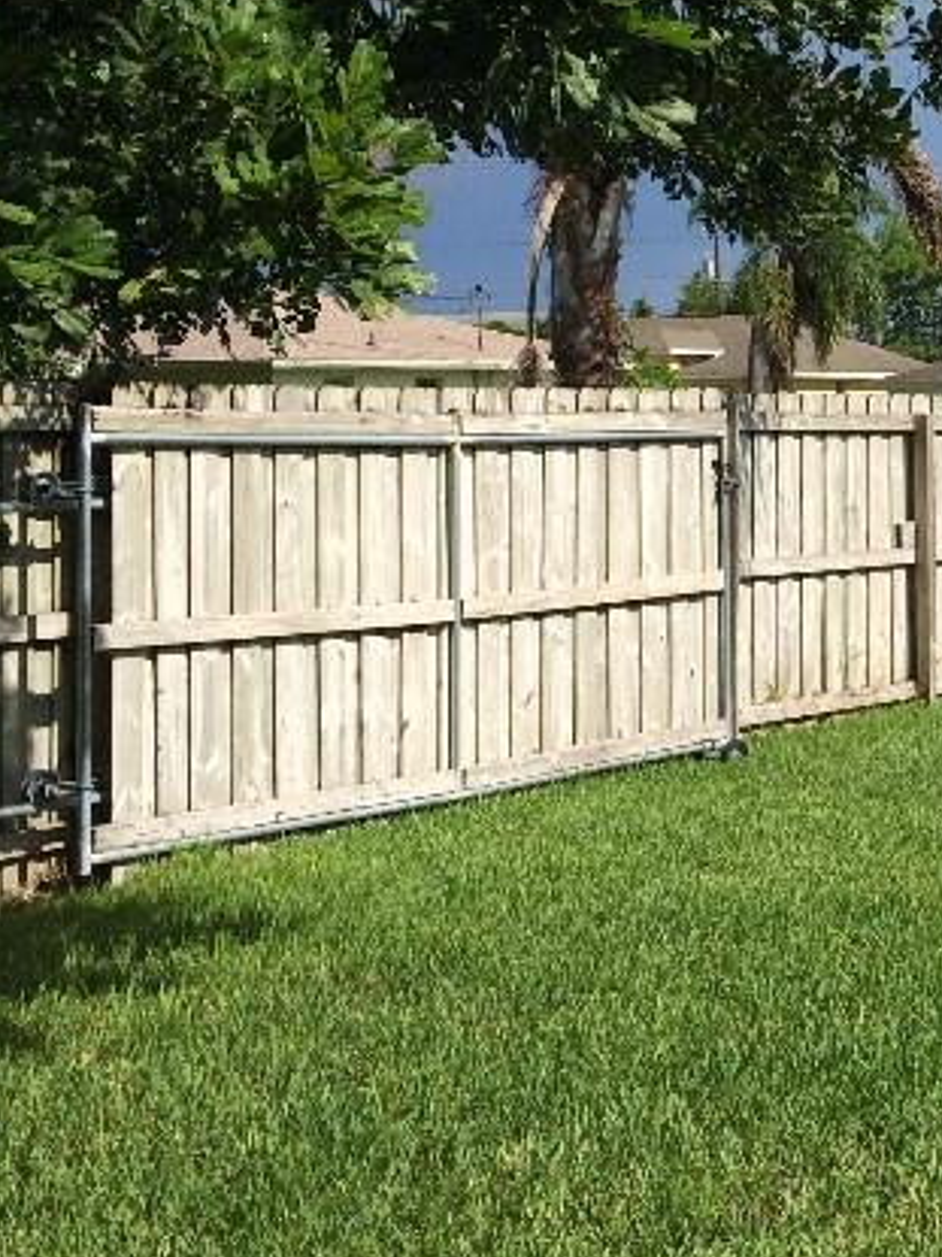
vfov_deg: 26.1
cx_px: 1224
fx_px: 2686
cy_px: 345
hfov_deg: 18.5
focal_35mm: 74
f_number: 2.2
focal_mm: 4.12
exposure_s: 1/3425
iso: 32
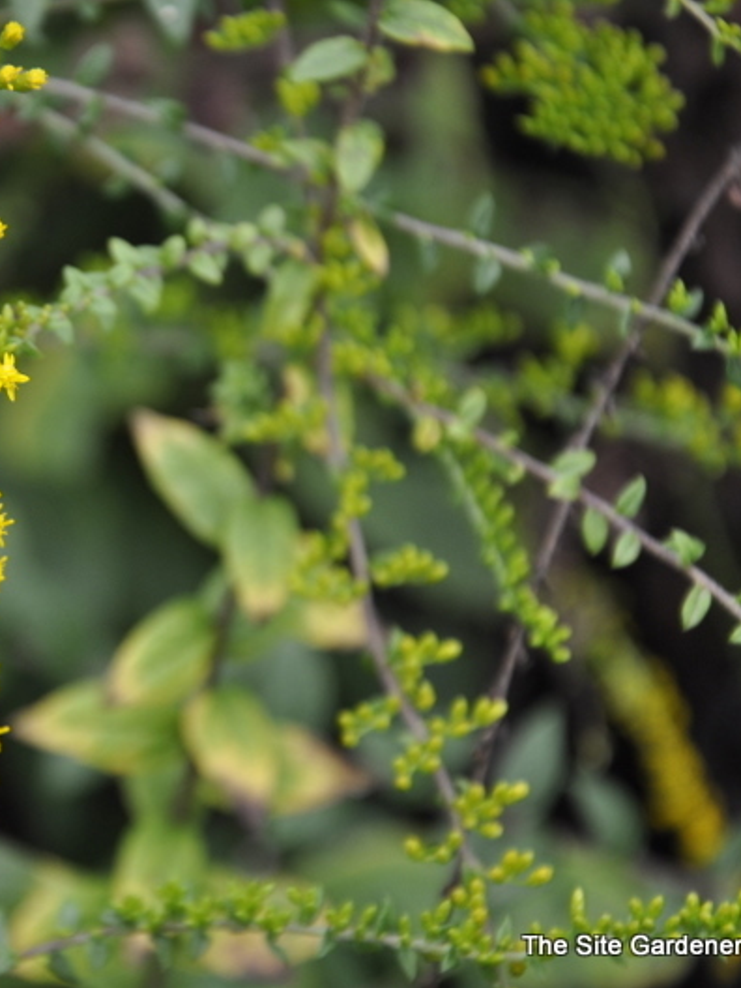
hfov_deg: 6.9
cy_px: 494
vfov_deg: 9.2
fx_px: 6108
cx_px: 32
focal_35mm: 214
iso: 400
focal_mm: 98
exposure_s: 1/100
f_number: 5.6
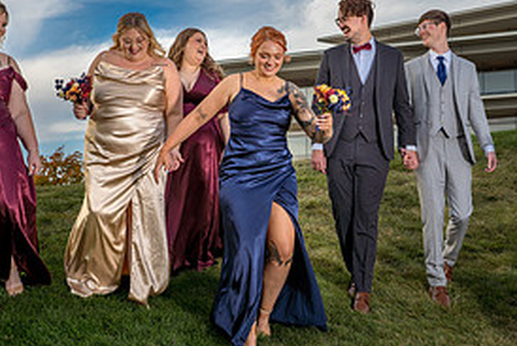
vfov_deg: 18.4
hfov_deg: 27.1
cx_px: 360
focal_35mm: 74
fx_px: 1063
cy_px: 120
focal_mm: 35
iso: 100
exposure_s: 1/250
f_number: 6.3
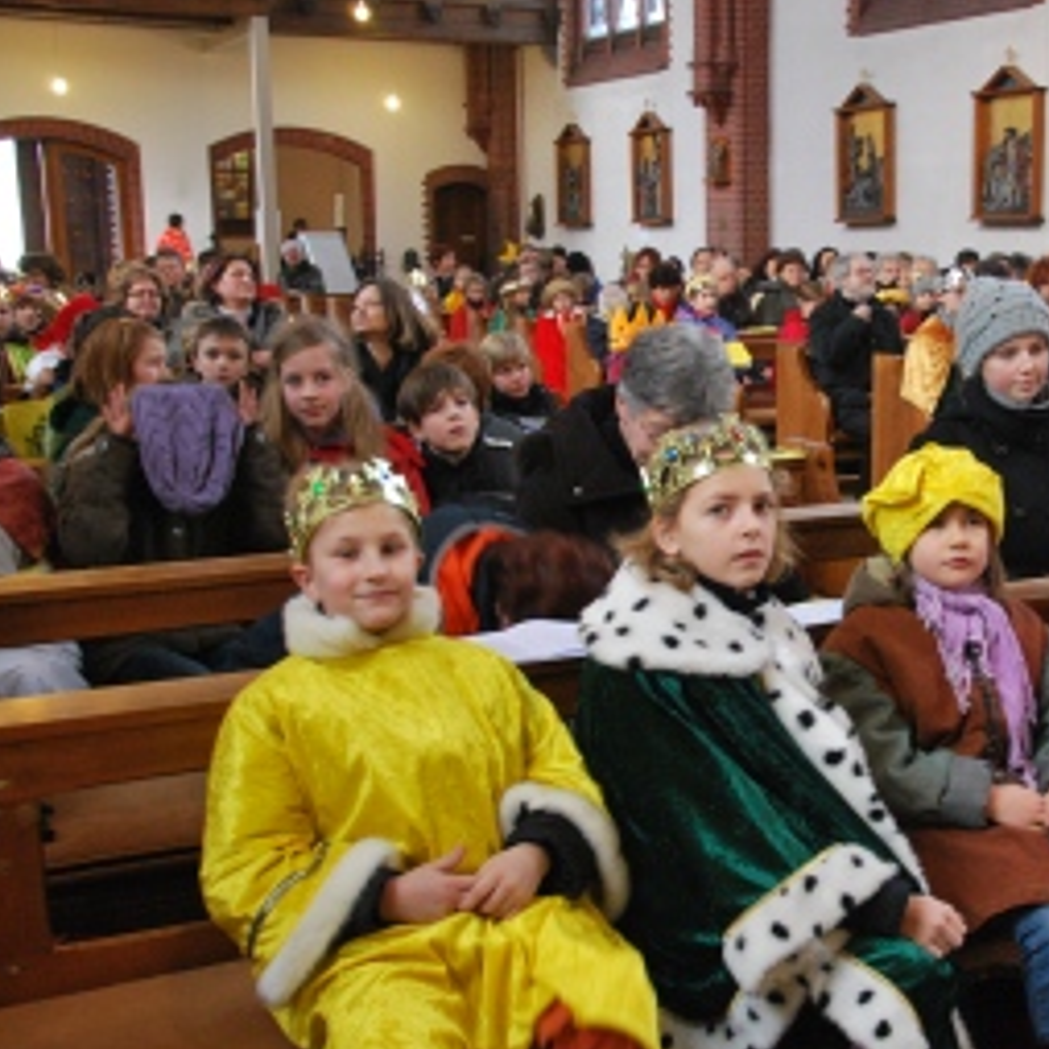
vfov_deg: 31.6
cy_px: 558
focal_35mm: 54
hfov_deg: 31.0
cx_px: 801
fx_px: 1851
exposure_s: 1/25
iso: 800
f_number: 4
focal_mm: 24
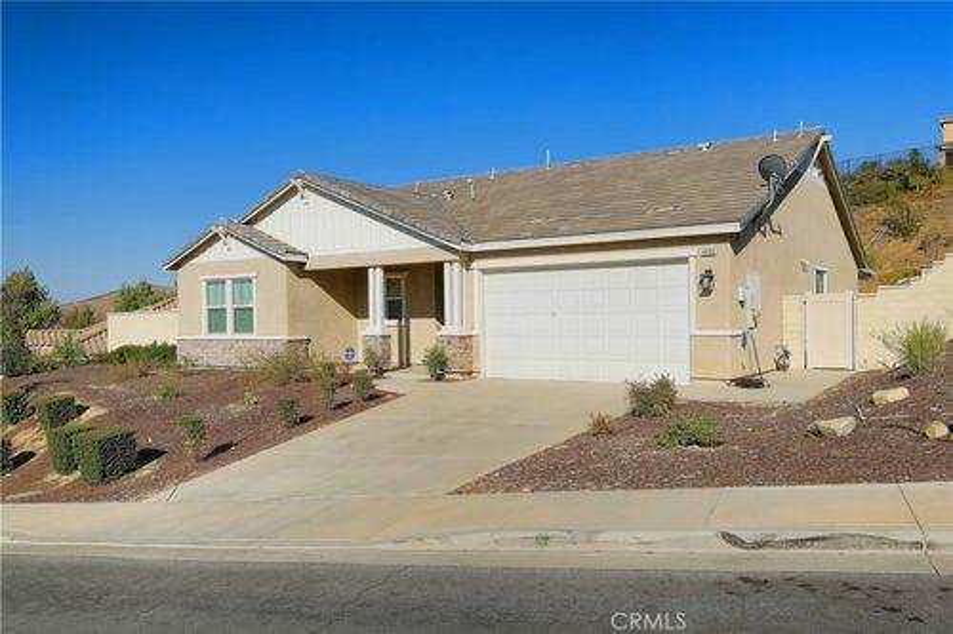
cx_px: 476
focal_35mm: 29
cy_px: 317
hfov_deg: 63.7
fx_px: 767
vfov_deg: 44.9
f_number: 7.1
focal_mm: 19.1
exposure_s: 1/1600
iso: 320
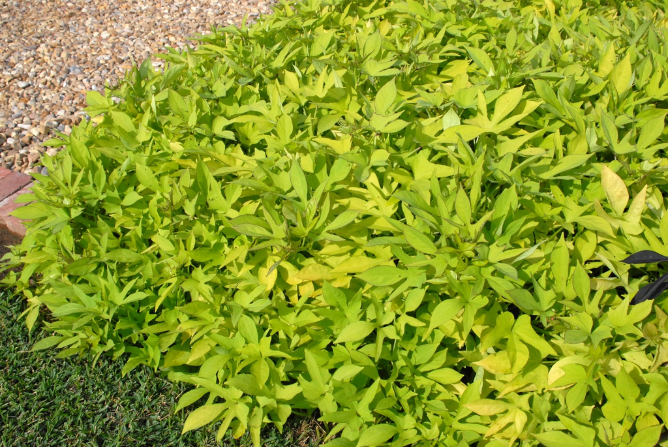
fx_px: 780
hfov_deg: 46.4
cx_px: 334
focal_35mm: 42
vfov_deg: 32.0
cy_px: 224
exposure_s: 1/500
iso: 400
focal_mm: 28
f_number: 11
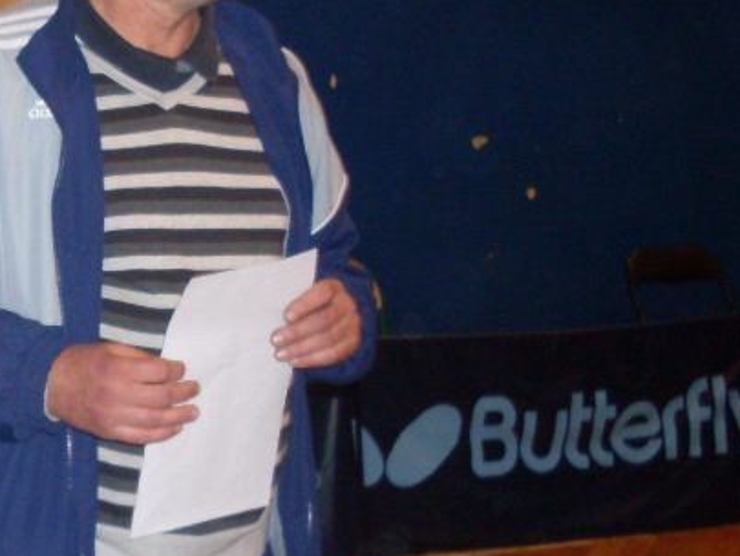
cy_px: 316
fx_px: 2053
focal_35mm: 96
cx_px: -42
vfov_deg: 15.4
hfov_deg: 19.7
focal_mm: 6.3
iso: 160
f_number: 2.8
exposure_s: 1/45
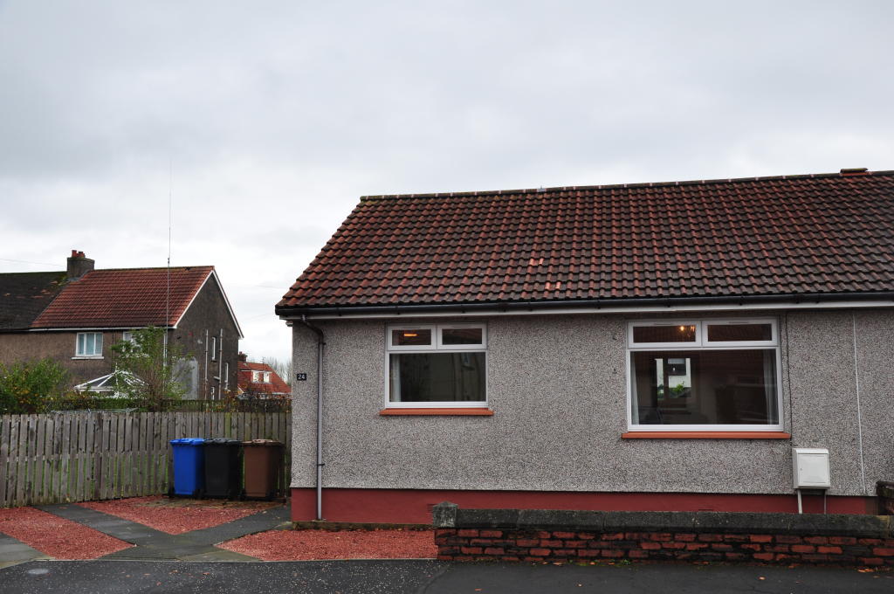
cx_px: 447
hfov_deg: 53.2
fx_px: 893
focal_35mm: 36
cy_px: 297
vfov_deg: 36.8
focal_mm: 24
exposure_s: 1/125
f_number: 9
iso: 400
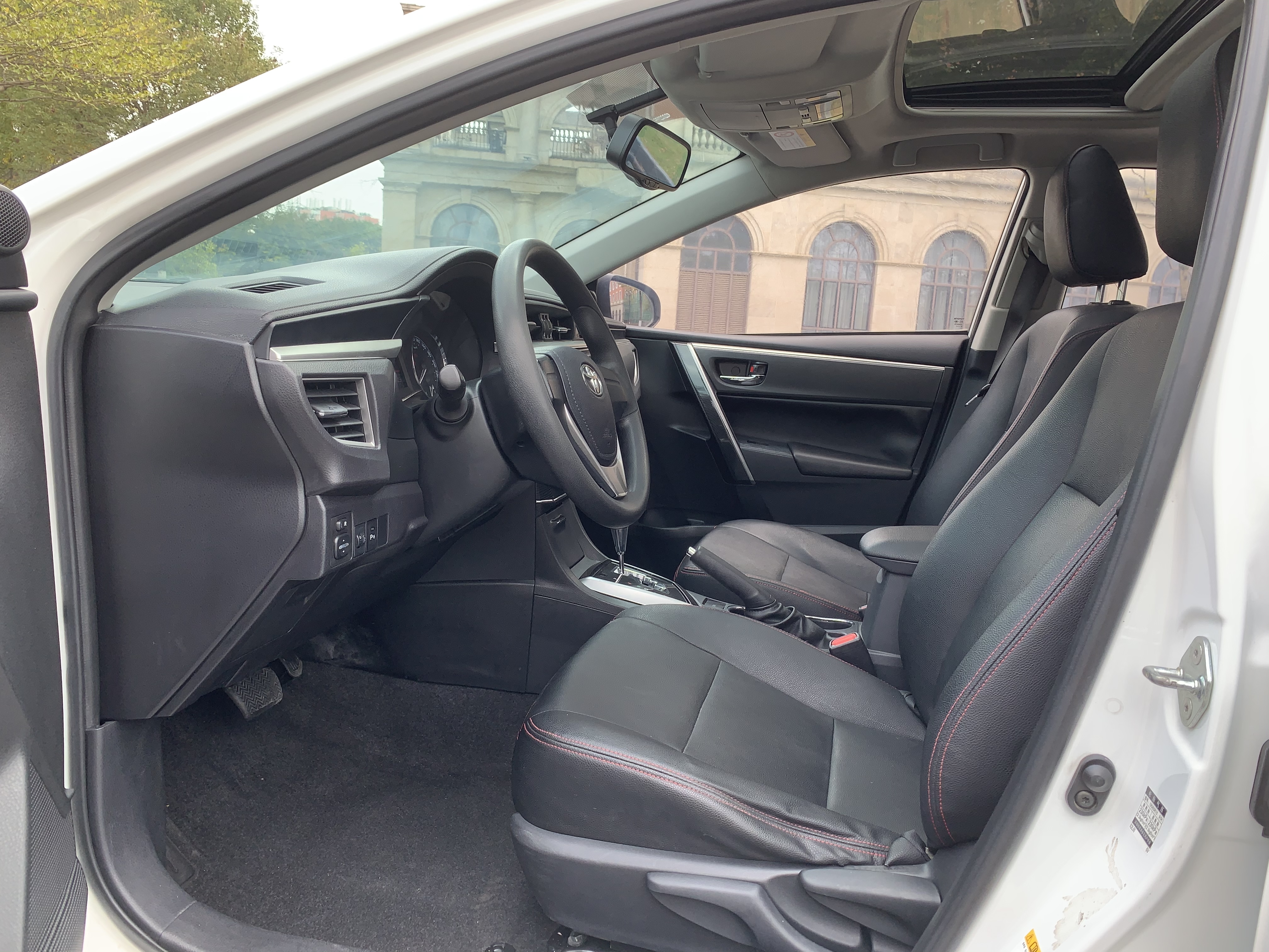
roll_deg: -4.3
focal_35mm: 26
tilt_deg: -9.3
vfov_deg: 53.1
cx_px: 634
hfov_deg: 67.3
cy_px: 476
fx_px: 953
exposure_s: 1/164
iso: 25
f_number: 1.8
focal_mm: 4.25
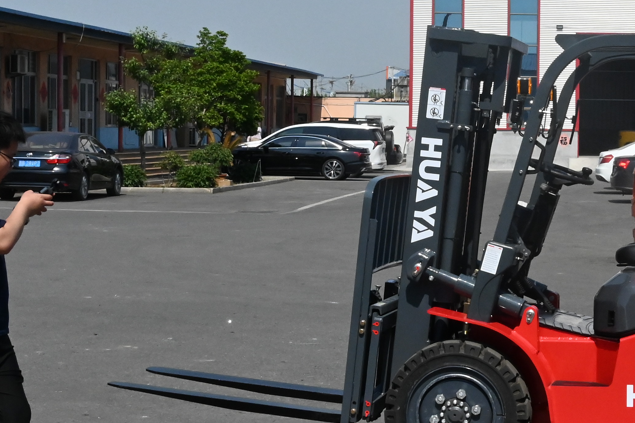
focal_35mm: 95
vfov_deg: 14.3
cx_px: 606
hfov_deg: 20.8
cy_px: 187
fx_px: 1683
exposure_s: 1/1600
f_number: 20
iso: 2500
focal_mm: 32.5
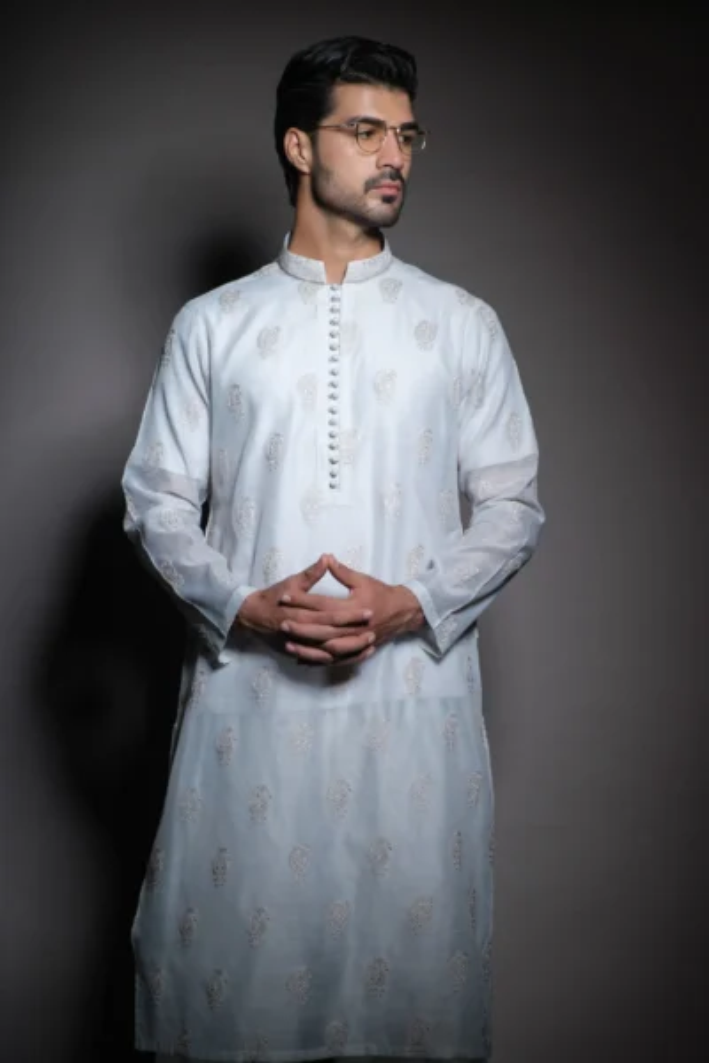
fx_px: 2452
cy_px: 532
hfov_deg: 16.5
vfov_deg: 24.5
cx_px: 354
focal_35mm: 83
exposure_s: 1/250
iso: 200
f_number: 4
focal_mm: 55
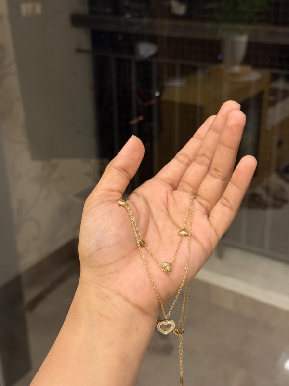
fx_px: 534
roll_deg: +0.7
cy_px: 193
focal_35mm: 48
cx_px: 144
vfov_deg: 39.7
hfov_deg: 30.3
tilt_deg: -24.5
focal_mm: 6.76
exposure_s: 1/50
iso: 160
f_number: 1.78
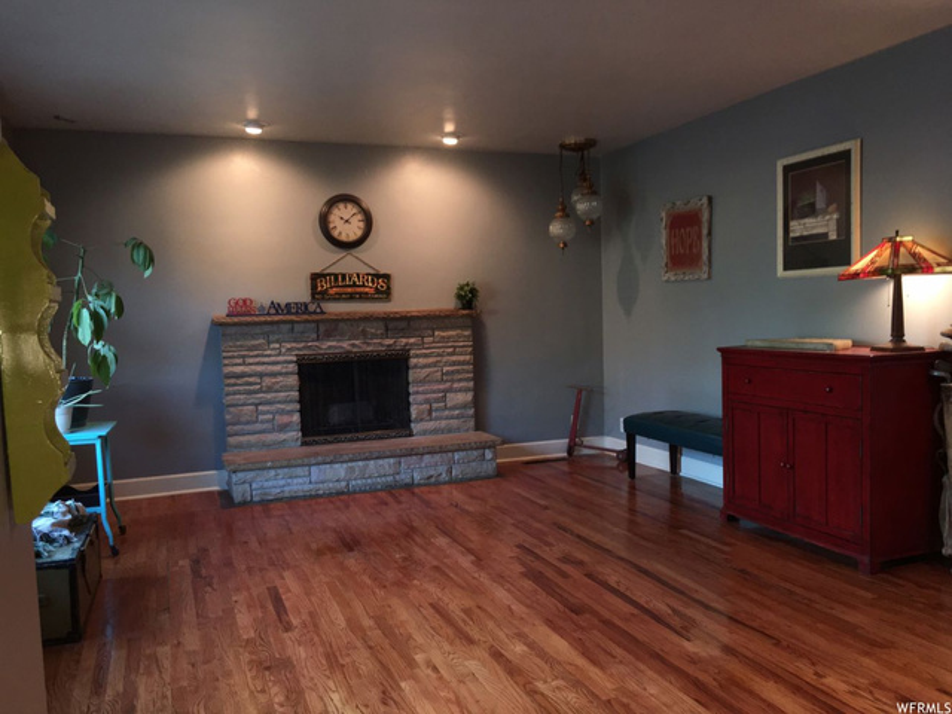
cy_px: 357
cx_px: 476
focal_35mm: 29
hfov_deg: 61.7
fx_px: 798
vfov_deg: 48.2
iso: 64
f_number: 2.2
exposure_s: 1/30
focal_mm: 4.15
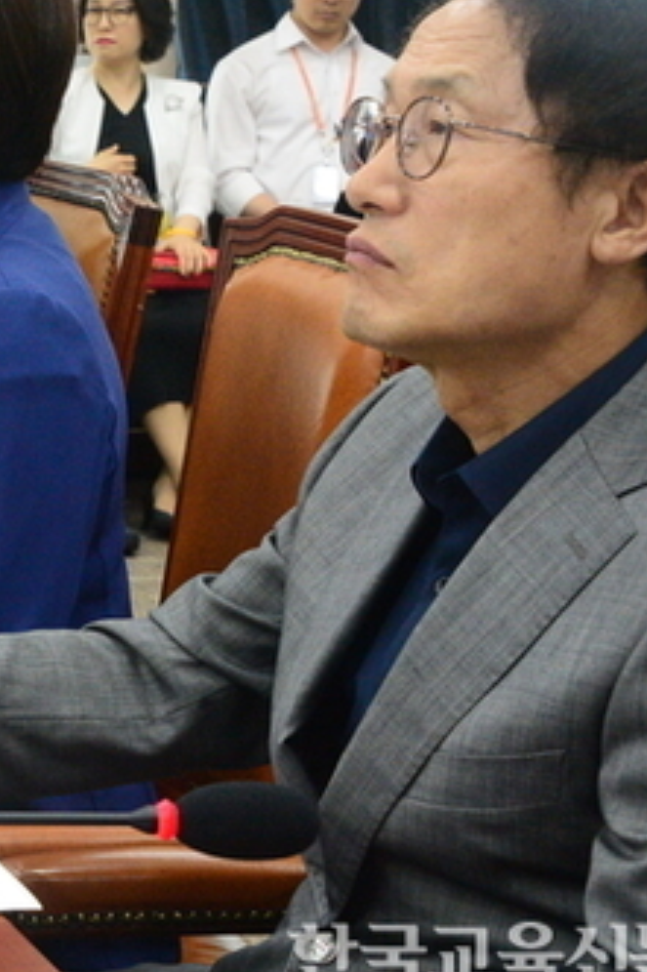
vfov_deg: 15.8
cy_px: 417
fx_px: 3508
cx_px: -183
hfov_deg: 10.3
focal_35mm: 130
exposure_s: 1/125
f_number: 14
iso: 10000
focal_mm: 68
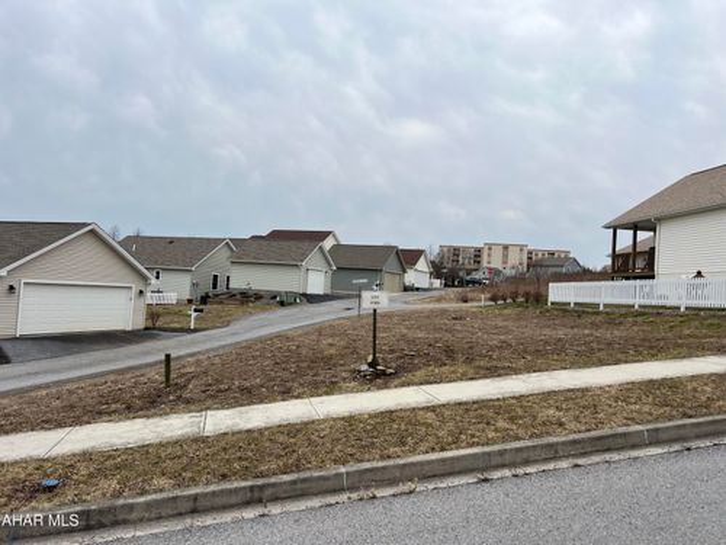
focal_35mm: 26
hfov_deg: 67.3
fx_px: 545
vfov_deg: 53.1
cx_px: 363
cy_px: 272
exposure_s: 1/1488
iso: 50
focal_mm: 5.7
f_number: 1.5
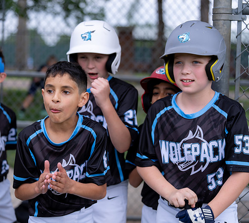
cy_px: 112
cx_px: 82
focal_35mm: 84
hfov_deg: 21.6
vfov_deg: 19.5
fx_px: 649
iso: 160
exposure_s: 1/400
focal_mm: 70
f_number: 2.8
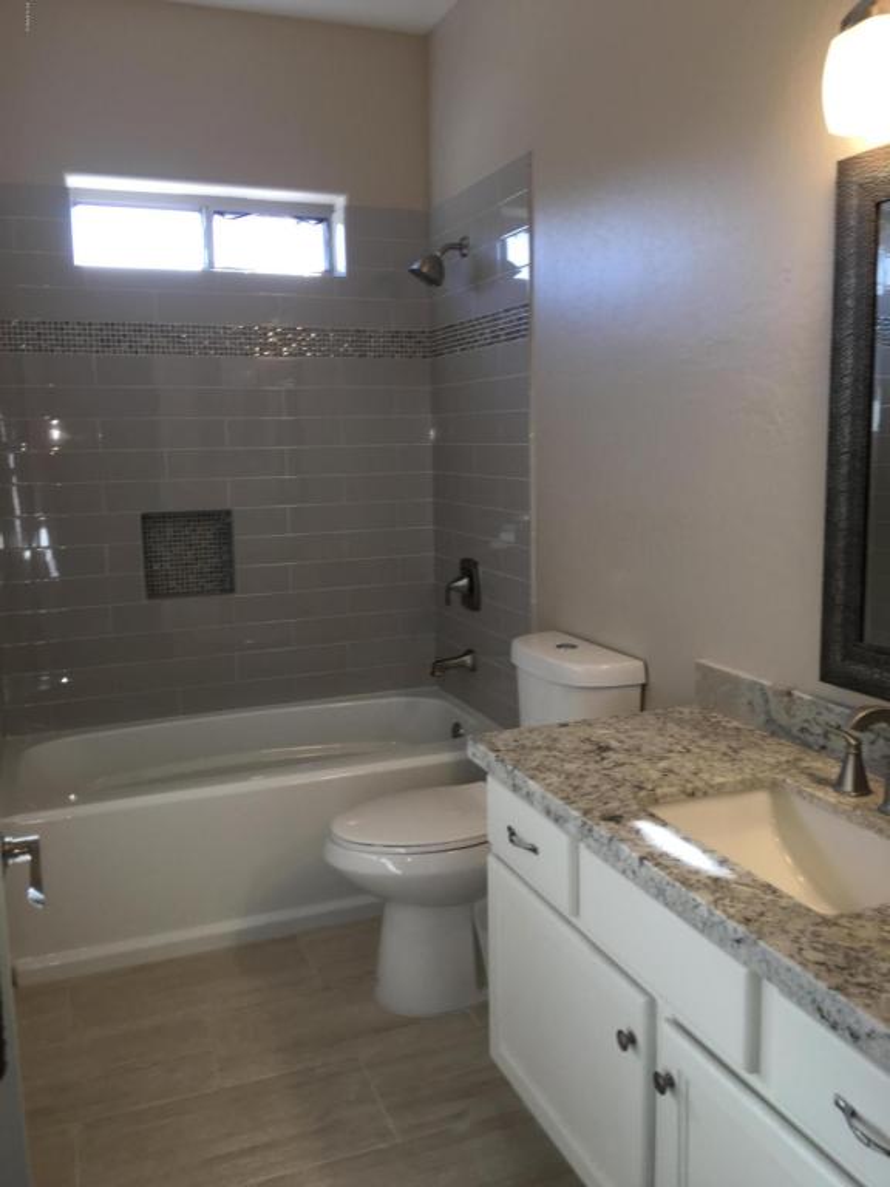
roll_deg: +1.0
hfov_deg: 48.2
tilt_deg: -7.5
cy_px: 594
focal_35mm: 29
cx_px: 445
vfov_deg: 61.7
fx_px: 994
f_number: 2.2
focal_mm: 4.15
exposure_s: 1/45
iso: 25
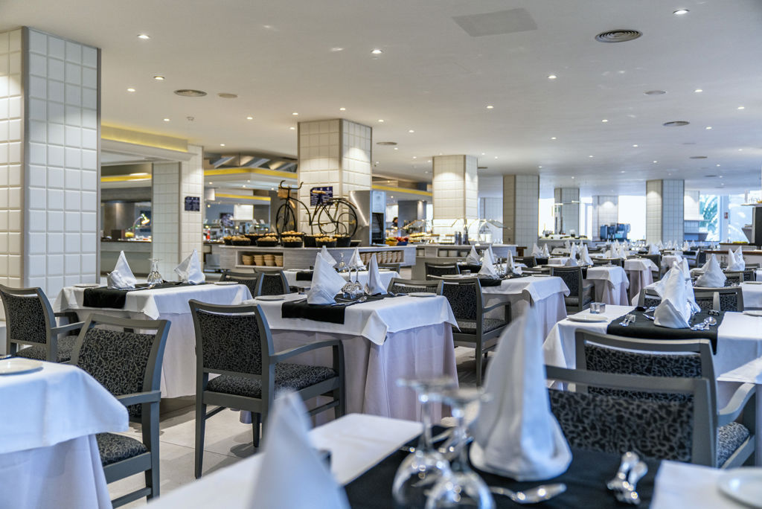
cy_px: 254
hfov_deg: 61.9
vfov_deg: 43.7
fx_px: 635
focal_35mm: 30
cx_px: 381
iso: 640
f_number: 2.8
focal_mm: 30
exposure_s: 1/160
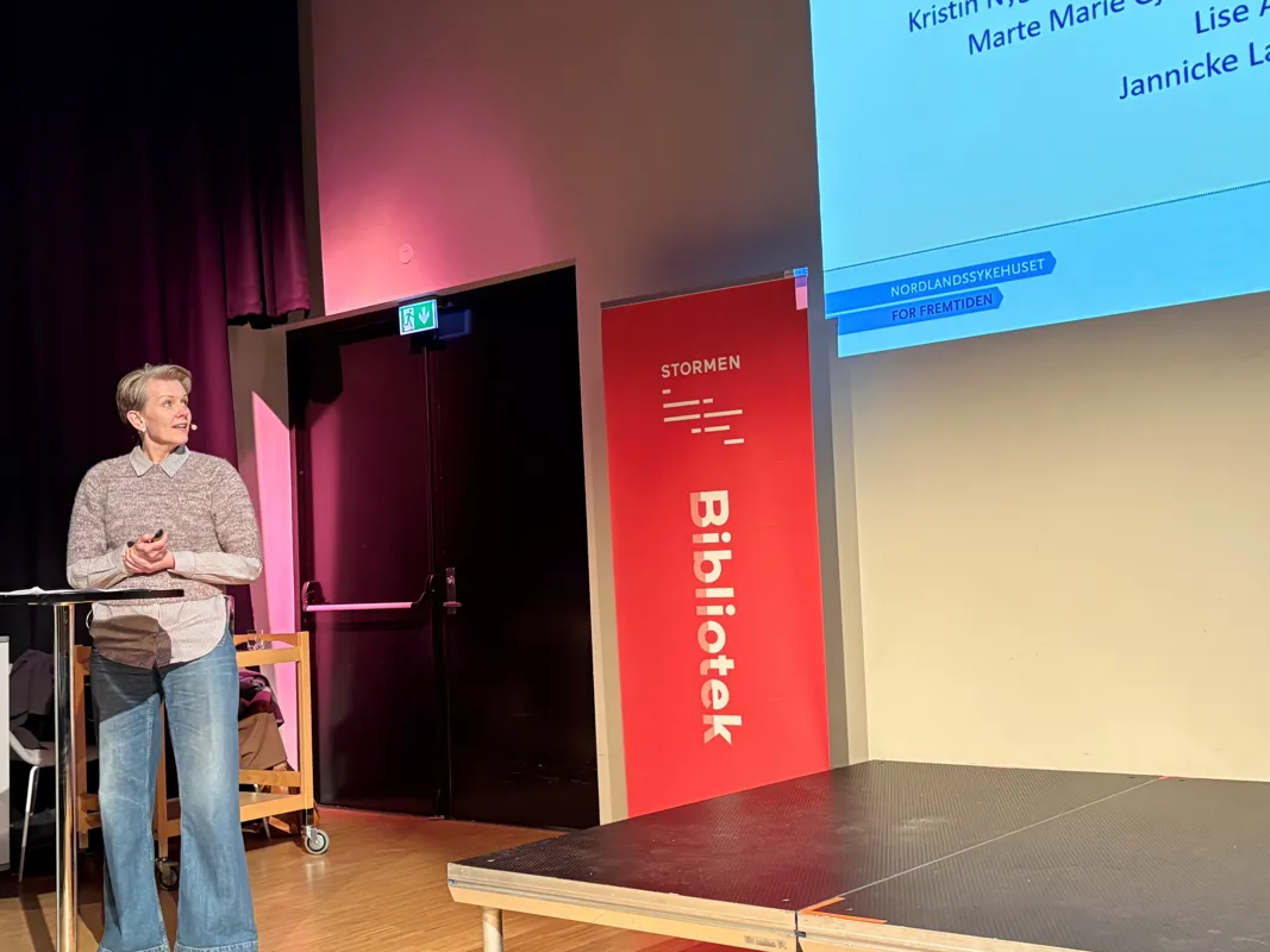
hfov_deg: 47.9
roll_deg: +2.2
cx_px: 620
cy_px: 486
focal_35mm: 39
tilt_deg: +3.8
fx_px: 1431
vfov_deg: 36.8
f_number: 1.6
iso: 400
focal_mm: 5.96
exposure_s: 1/33
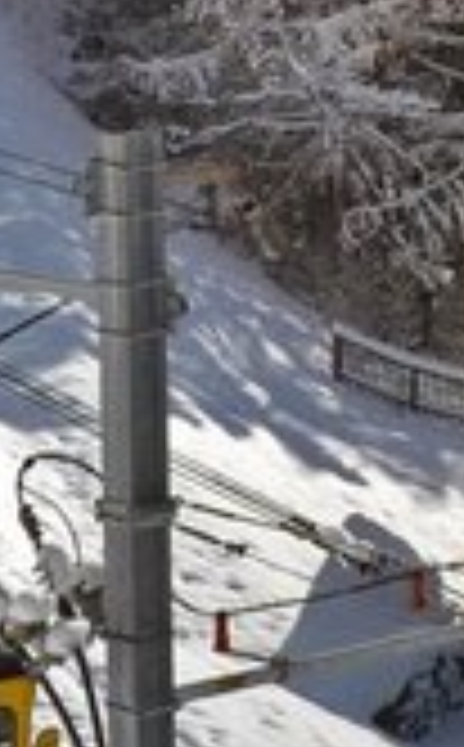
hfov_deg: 6.9
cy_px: -331
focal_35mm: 177
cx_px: 1171
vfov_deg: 11.4
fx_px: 3600
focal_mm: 16
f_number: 11
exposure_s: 1/800
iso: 200
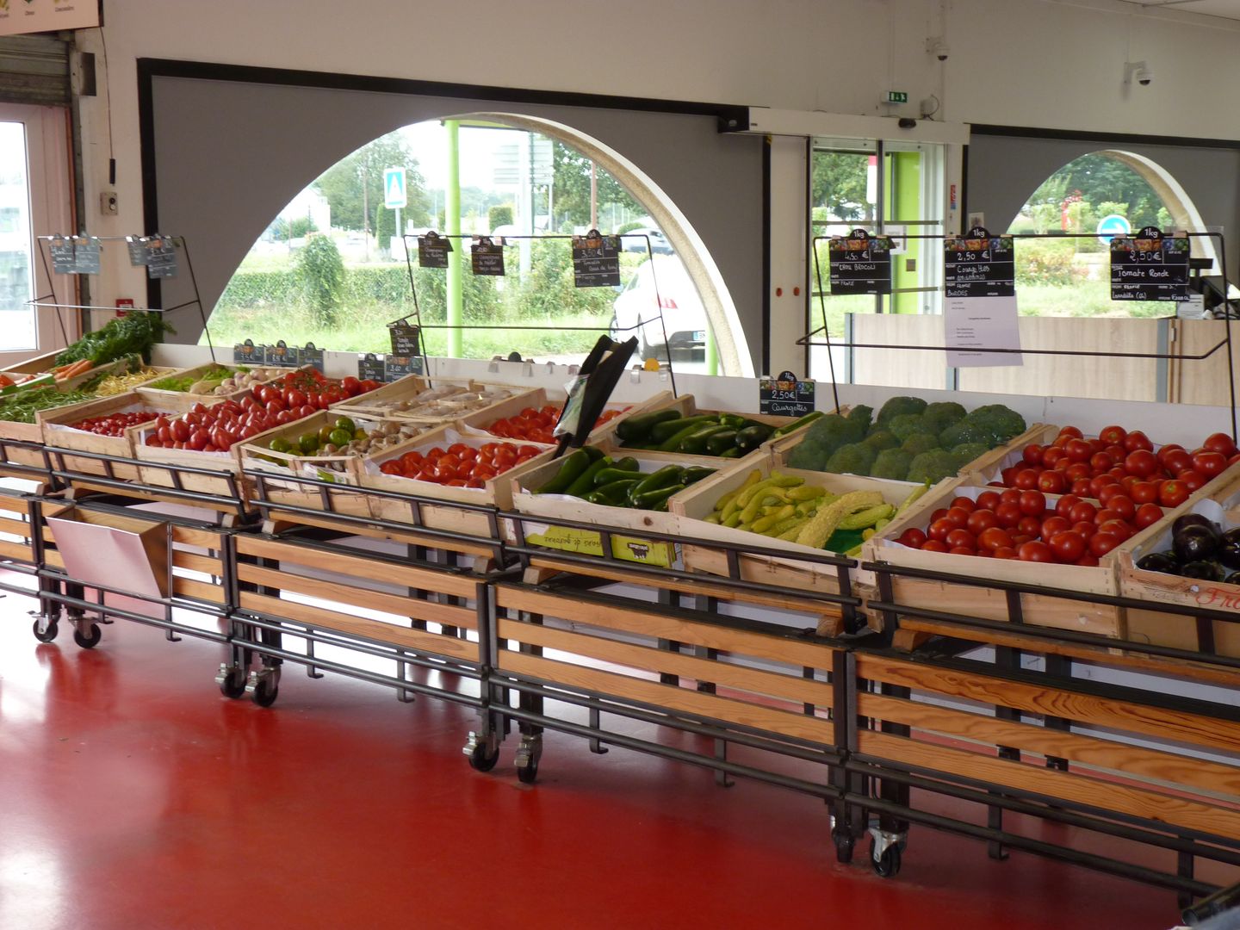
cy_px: 465
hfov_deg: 38.2
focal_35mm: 50
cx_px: 620
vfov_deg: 29.1
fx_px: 1791
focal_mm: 9
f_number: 3.6
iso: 125
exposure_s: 1/60
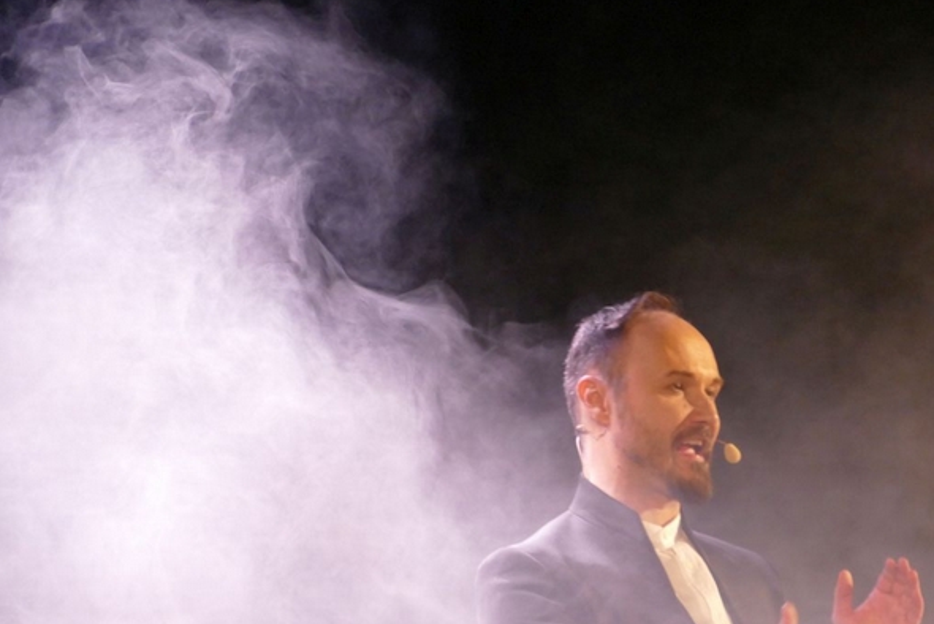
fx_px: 11239
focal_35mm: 433
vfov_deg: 3.2
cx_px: 522
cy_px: 346
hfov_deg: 4.8
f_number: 4
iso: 1600
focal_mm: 133.12
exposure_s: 1/100
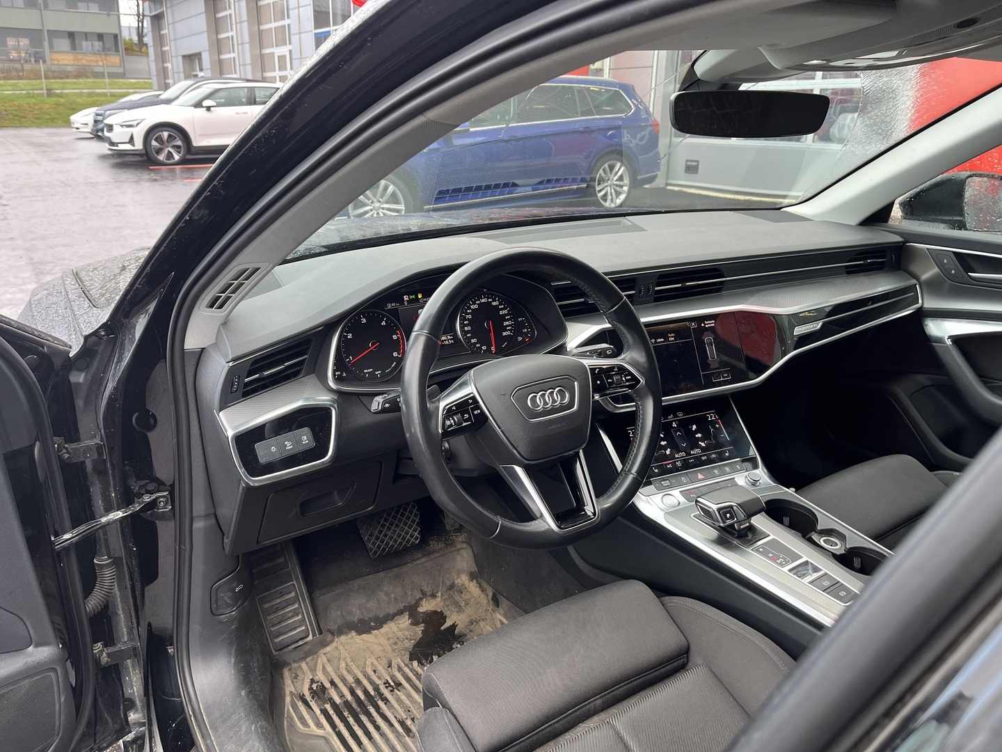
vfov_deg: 53.1
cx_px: 501
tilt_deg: -18.7
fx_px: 753
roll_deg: -1.0
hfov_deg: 67.3
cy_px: 376
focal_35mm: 26
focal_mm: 5.1
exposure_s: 1/115
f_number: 1.6
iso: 125
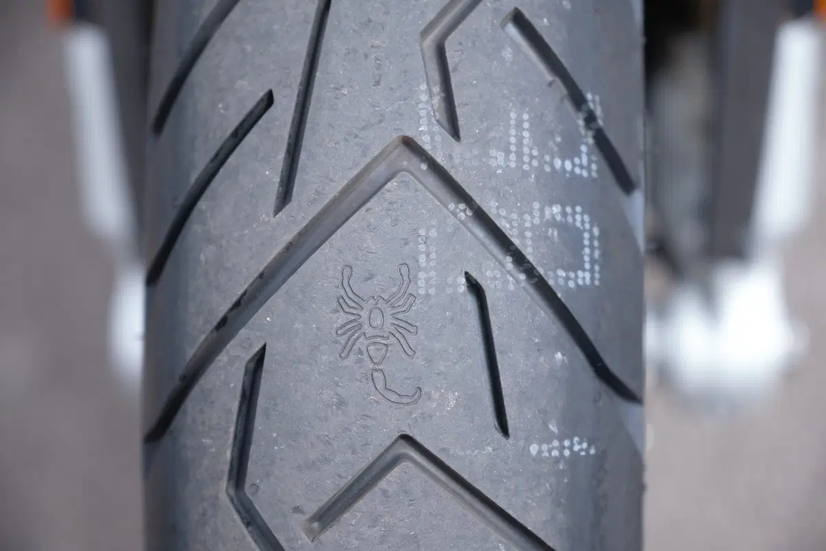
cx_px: 413
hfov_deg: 24.5
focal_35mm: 83
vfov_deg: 16.5
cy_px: 276
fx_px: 1904
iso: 200
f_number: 2.8
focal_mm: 55
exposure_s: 1/640
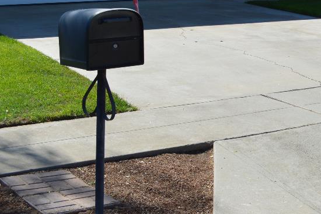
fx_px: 802
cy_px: -32
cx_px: 400
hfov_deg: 20.9
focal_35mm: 90
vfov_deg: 14.7
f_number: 8
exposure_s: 1/250
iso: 100
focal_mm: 22
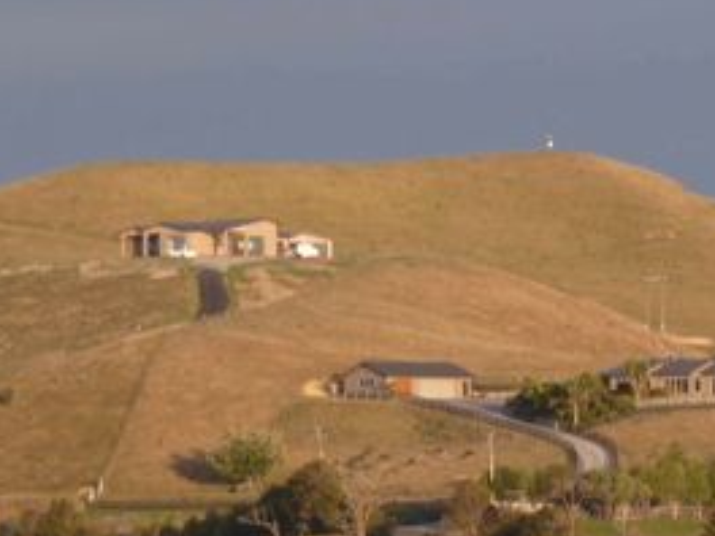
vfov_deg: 2.2
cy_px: 455
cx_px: 466
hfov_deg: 2.9
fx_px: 13942
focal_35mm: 675
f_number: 4.8
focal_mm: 45.7
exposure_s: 1/160
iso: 80
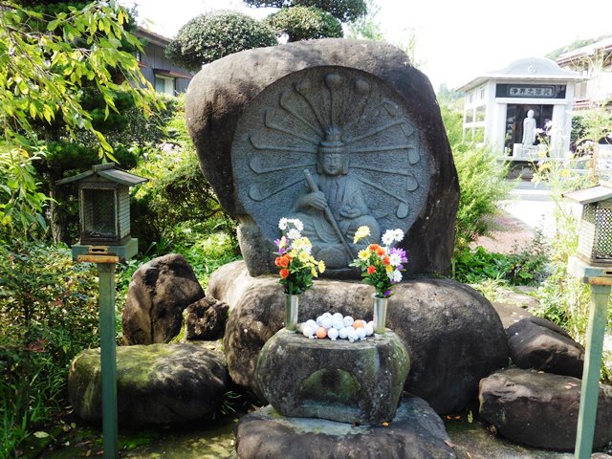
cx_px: 306
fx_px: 601
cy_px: 230
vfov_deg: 41.8
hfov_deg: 54.0
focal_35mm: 34
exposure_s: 1/100
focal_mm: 6.1
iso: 100
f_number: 3.7
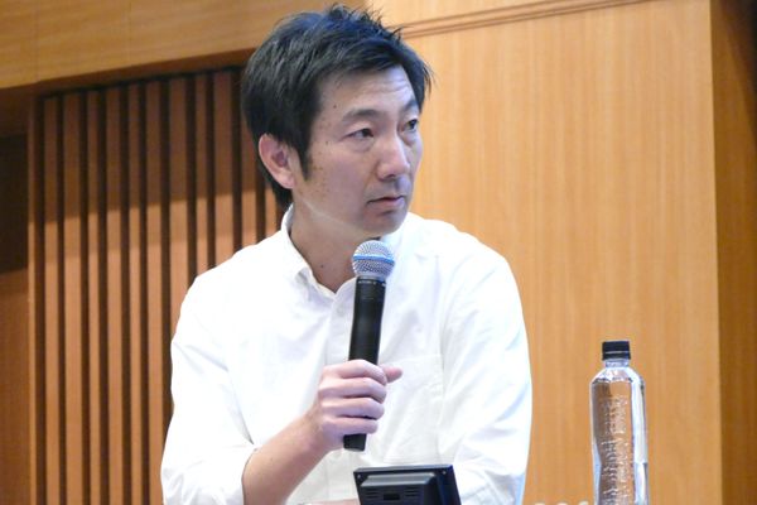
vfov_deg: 8.1
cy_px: 252
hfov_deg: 12.1
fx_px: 3574
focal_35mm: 170
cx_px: 378
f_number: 4
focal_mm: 61.93
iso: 3200
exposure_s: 1/80
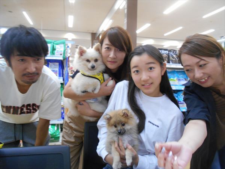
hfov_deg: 67.3
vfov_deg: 53.1
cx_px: 112
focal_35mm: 26
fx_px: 169
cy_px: 84
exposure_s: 1/30
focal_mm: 4.6
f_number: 3.2
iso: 320
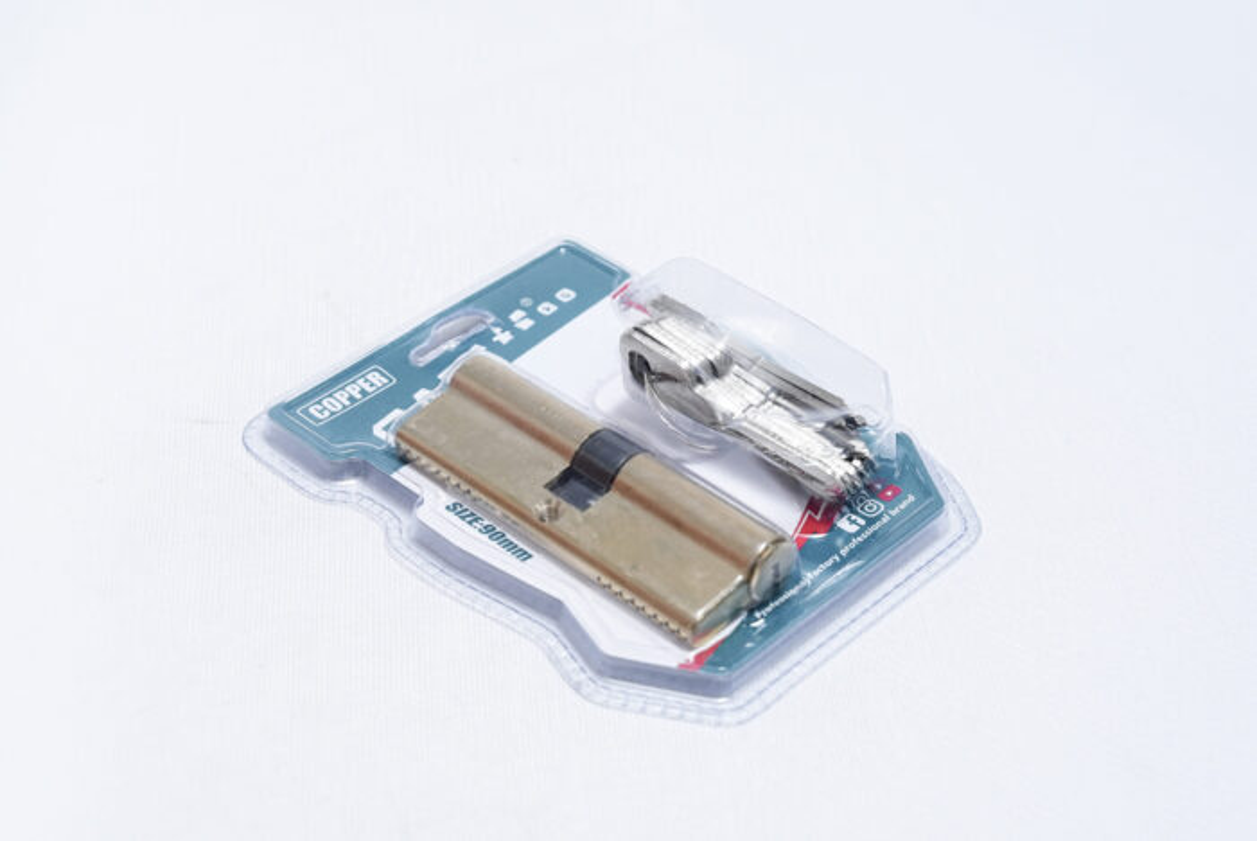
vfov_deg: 21.3
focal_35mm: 64
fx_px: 2236
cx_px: 628
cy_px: 420
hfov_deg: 31.4
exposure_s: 1/200
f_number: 9
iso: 3200
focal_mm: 64
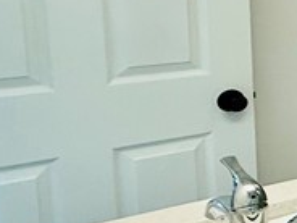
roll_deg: -3.4
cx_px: 775
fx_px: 669
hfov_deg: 13.7
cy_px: 31
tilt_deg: -7.2
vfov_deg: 18.6
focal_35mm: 78
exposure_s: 1/120
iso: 100
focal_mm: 2.22
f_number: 2.2
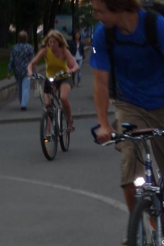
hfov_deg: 9.5
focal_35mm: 145
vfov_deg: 14.1
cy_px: 119
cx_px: 40
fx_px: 990
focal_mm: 15.2
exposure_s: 1/40
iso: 200
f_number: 4.7
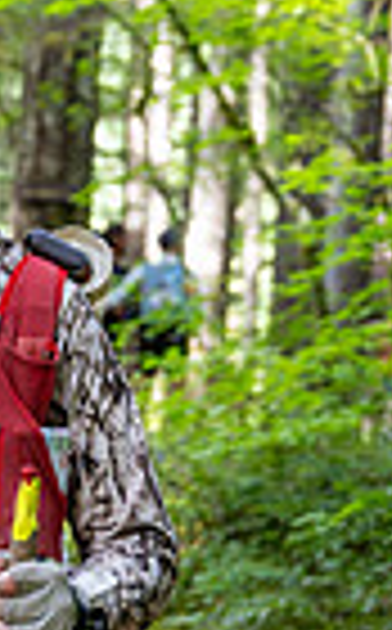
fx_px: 2420
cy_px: 148
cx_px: -54
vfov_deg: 14.8
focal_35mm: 141
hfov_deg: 9.2
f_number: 3.5
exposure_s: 1/400
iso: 1250
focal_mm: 43
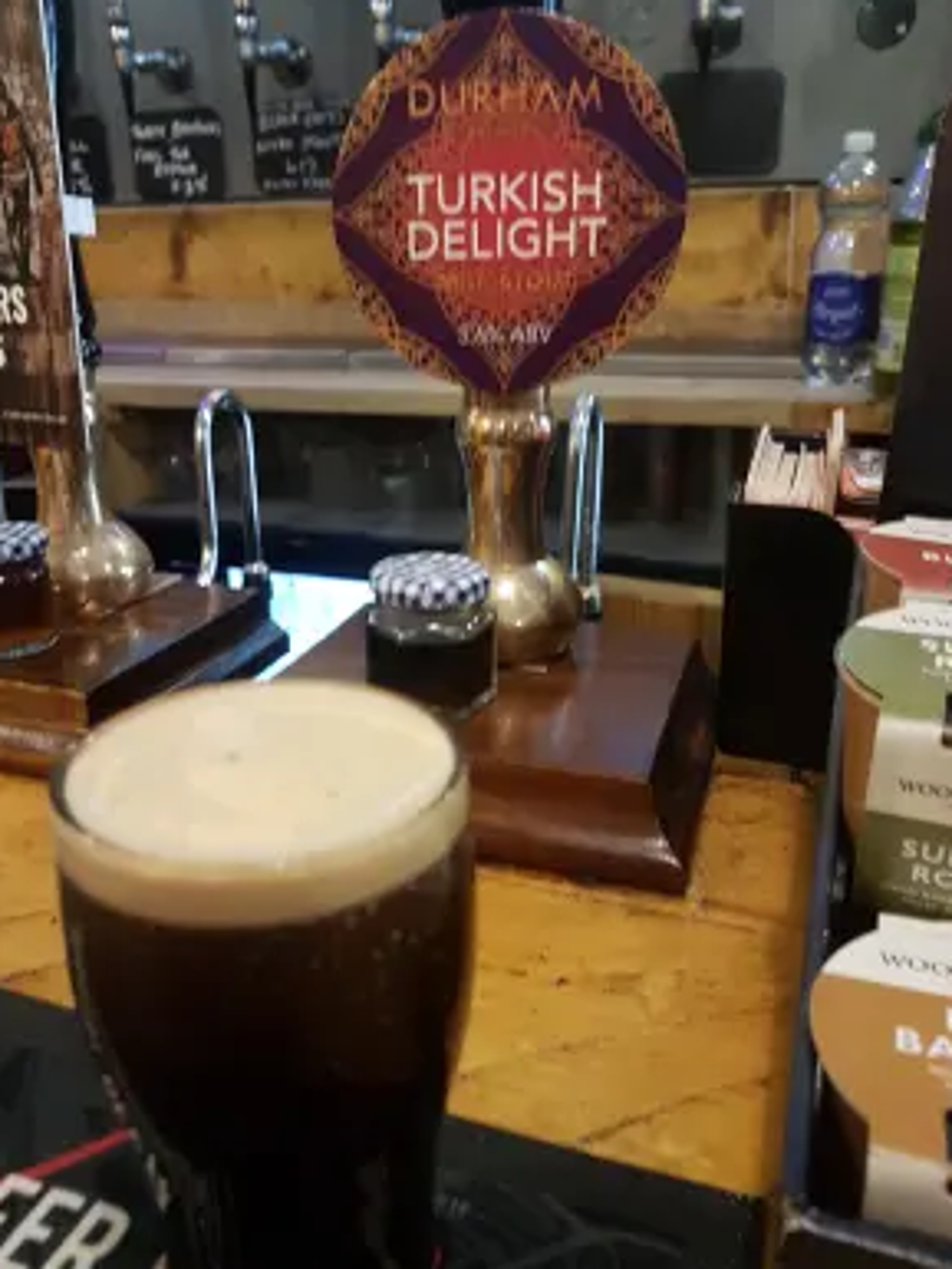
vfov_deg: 65.3
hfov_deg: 51.4
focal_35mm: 27
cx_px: 478
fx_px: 990
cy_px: 626
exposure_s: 1/20
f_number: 1.7
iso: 250
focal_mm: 4.2
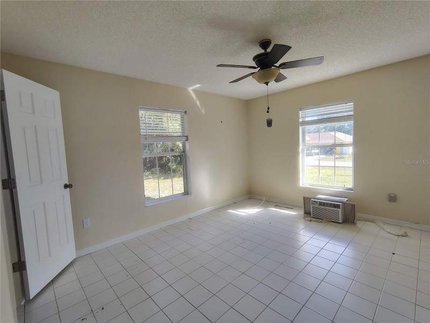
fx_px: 199
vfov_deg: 78.1
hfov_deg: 94.5
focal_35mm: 16
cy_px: 162
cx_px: 215
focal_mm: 2.13
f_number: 2.2
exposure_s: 1/128
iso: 100
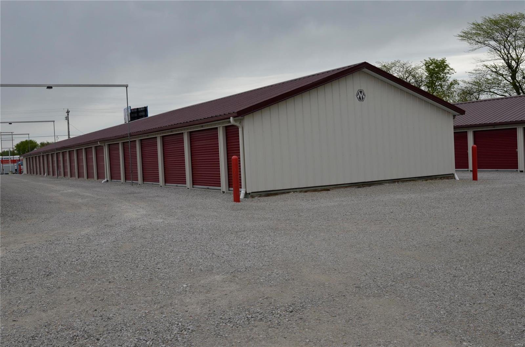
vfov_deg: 36.7
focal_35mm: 36
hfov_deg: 53.2
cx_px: 262
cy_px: 174
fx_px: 524
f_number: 8
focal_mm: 24
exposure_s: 1/250
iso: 400
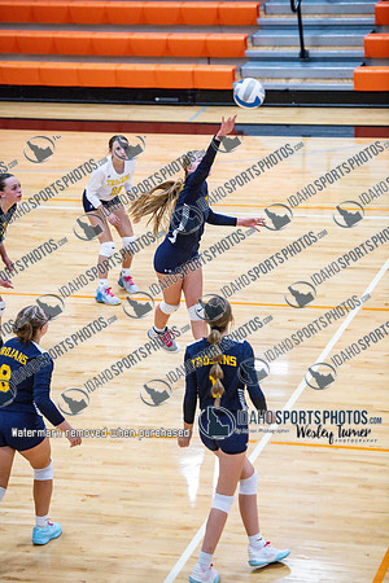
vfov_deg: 14.7
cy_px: 292
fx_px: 2269
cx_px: 194
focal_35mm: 140
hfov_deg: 9.8
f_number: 3.2
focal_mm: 140
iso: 5000
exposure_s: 1/800
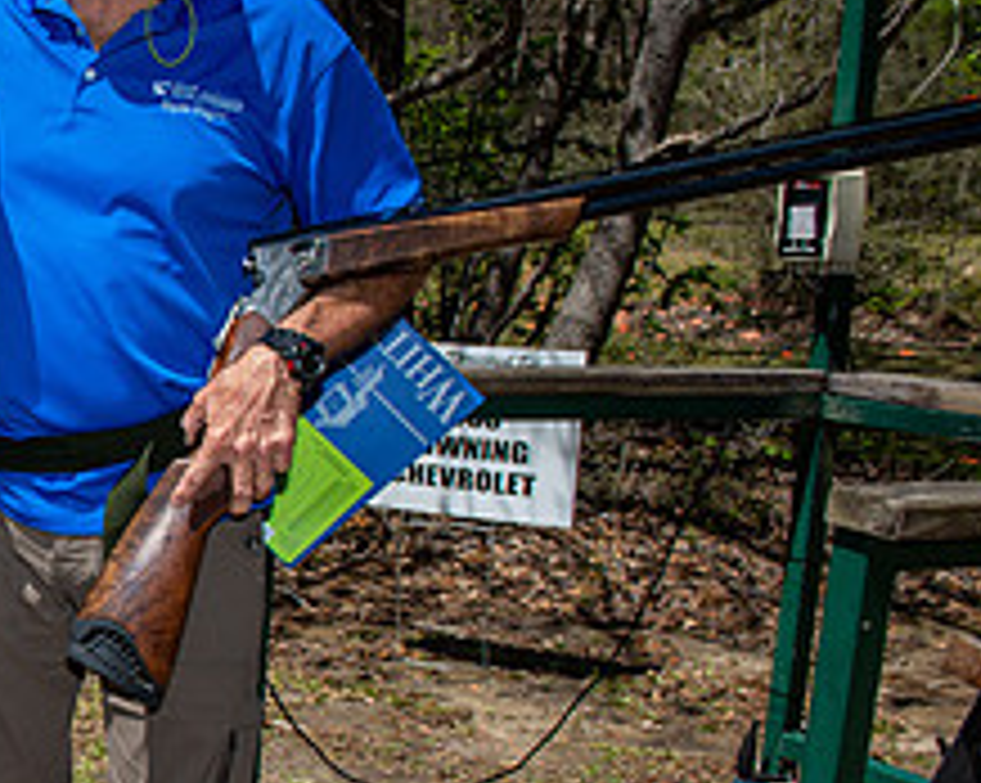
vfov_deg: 25.2
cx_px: -310
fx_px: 1740
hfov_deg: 26.5
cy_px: 544
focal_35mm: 60
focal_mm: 24
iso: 50
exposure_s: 1/250
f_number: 6.3
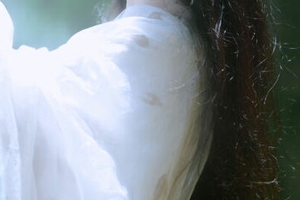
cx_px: 55
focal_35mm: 250
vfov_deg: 5.5
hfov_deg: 8.2
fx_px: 2083
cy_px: 77
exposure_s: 1/2500
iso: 250
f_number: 1.8
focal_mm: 85
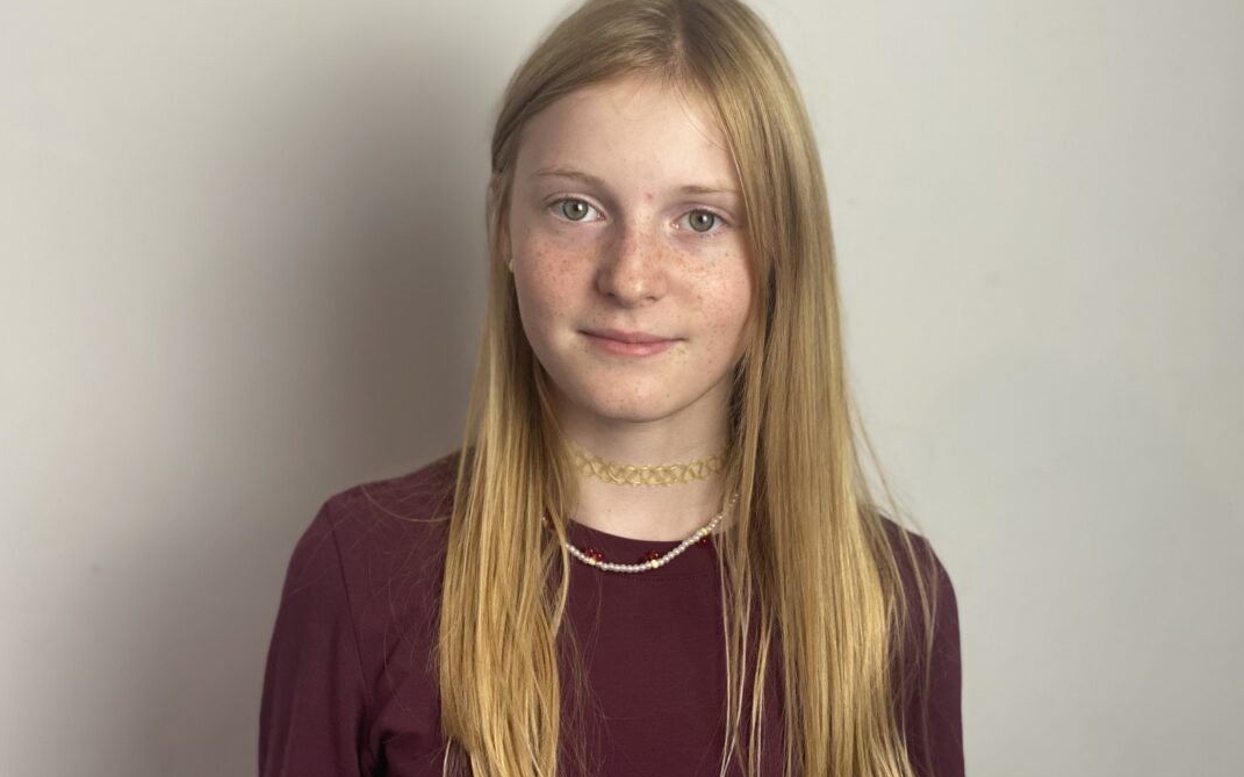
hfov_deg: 36.3
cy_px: 317
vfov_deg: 23.1
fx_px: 1898
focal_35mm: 56
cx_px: 614
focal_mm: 6
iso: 125
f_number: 2
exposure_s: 1/100
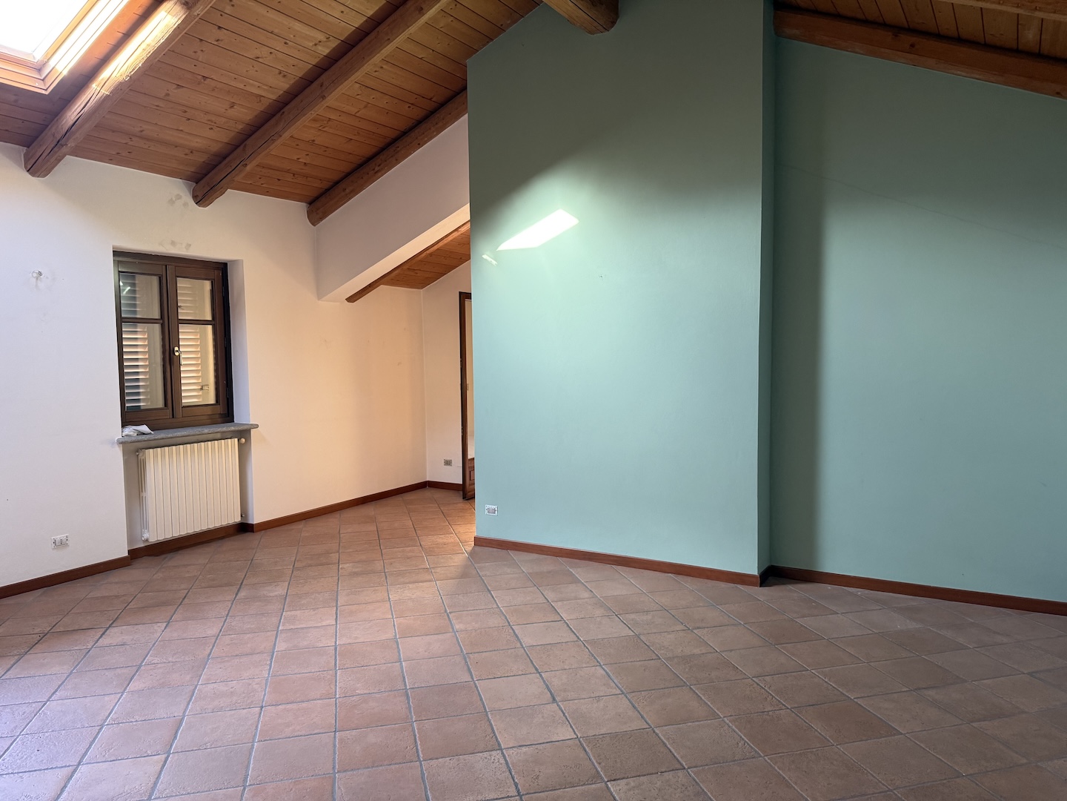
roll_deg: +0.6
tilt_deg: -2.6
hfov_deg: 71.6
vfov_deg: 56.8
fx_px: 740
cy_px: 400
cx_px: 534
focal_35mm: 24
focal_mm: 6.76
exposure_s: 1/60
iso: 250
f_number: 1.78
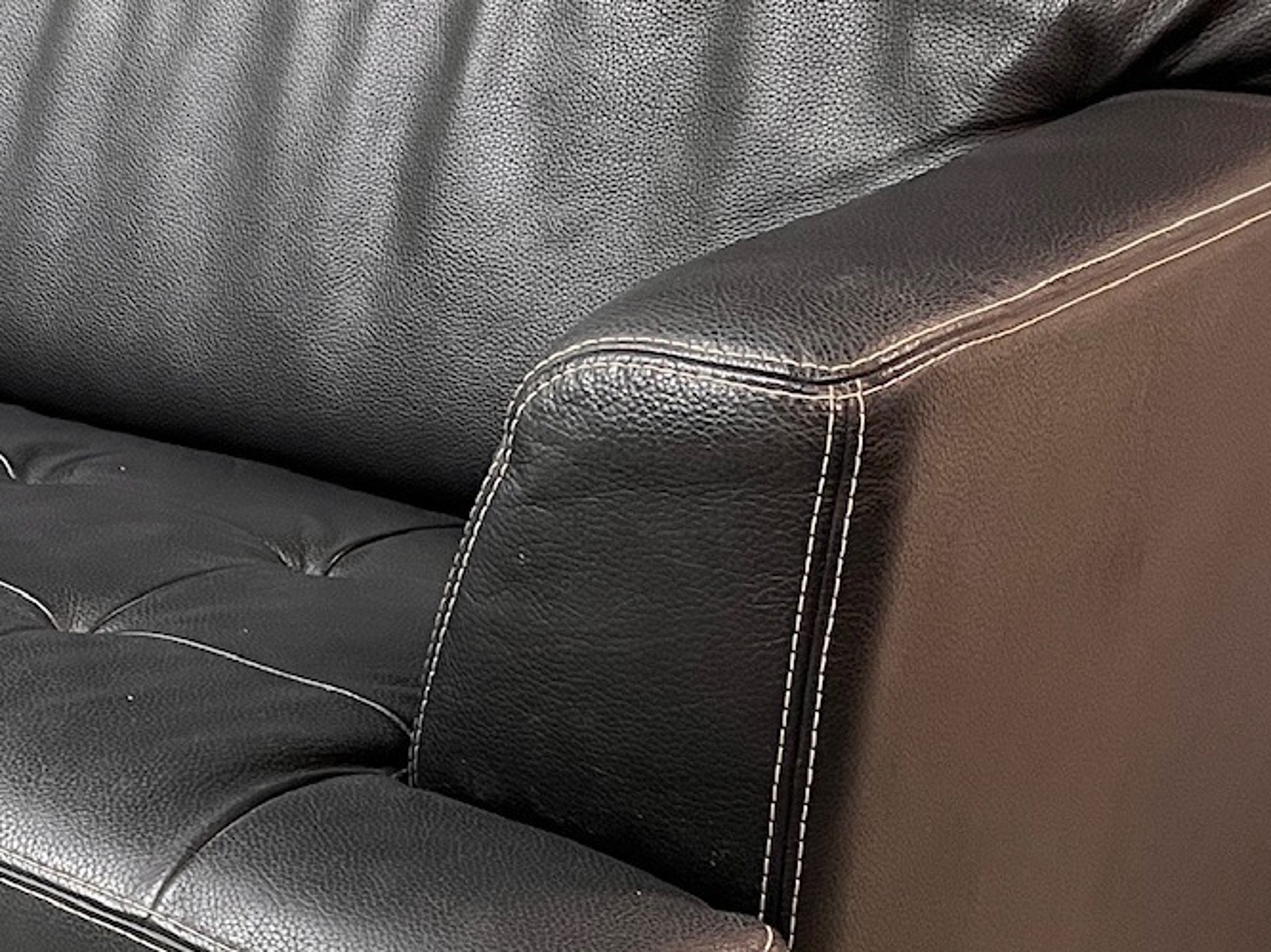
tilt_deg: -21.3
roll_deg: +0.6
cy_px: 765
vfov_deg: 18.3
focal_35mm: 80
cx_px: -181
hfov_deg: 22.8
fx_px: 2936
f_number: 1.6
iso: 160
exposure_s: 1/50
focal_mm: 5.1
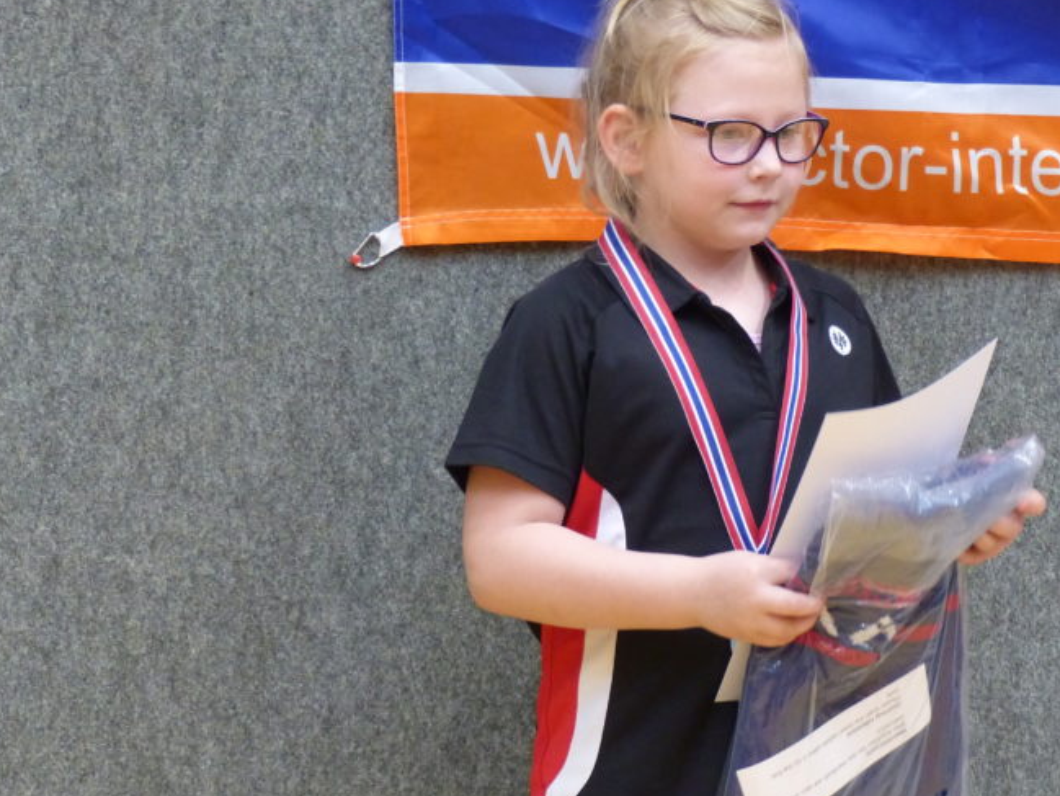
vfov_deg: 4.9
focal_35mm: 303
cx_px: 750
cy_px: 438
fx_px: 9280
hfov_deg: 6.5
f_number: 2.8
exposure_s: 1/60
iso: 400
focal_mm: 34.5
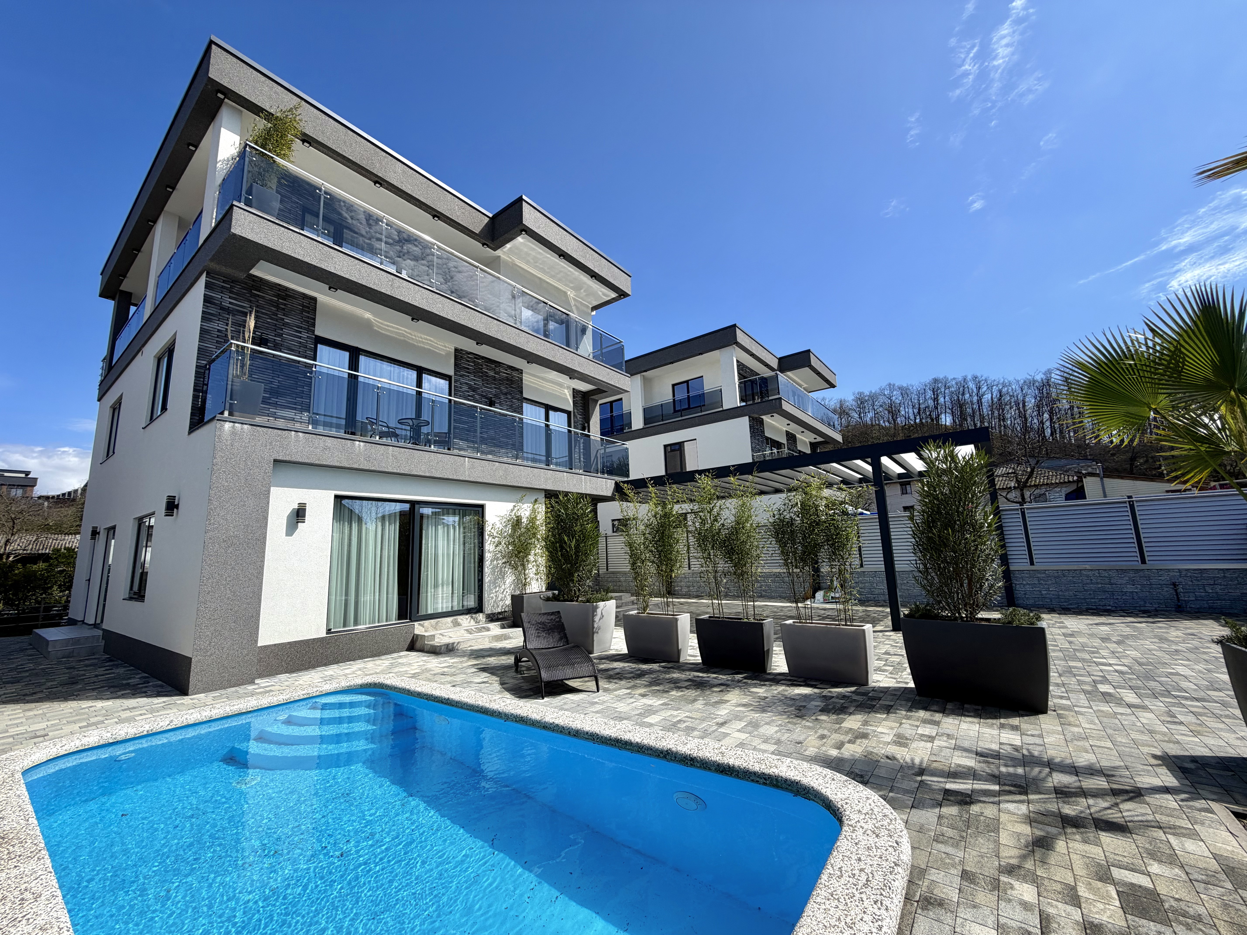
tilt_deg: +9.2
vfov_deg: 85.7
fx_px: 504
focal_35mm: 14
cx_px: 624
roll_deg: +2.7
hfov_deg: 102.1
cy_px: 468
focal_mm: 2.22
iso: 20
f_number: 2.2
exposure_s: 1/914
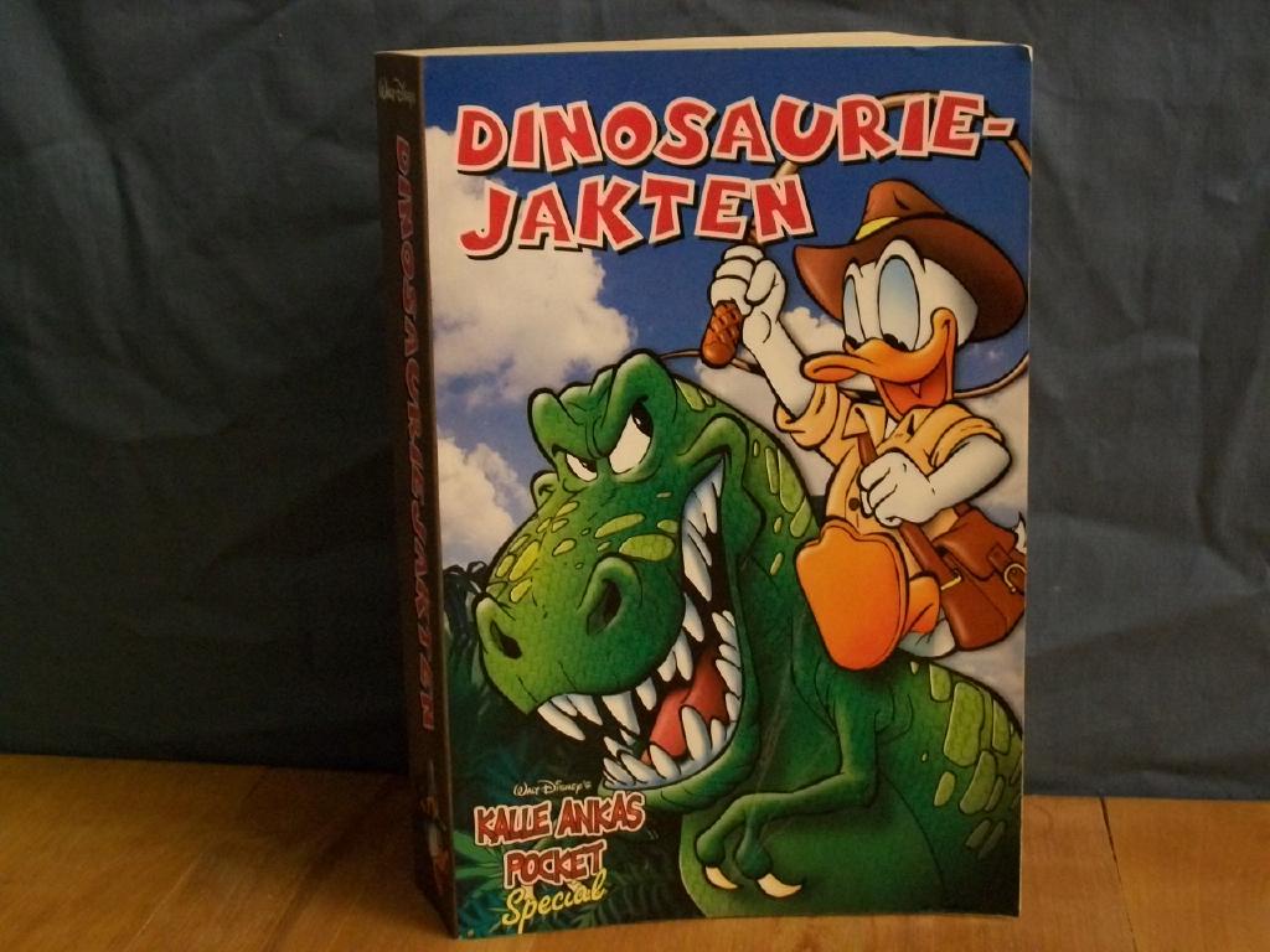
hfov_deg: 34.3
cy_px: 476
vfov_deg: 26.1
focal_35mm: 56
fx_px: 2055
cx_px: 635
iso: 200
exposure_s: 1/8
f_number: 3.3
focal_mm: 9.4
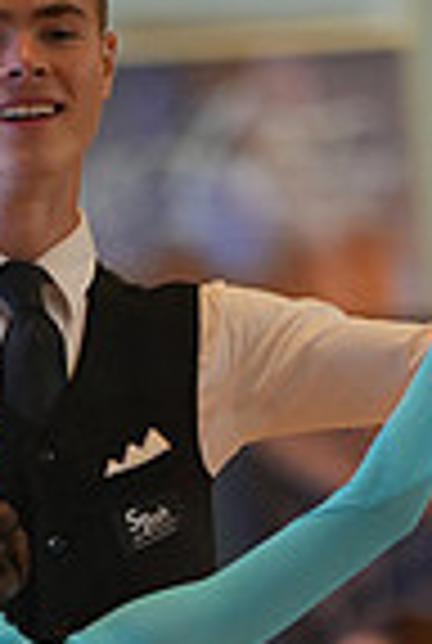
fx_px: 14509
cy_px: 973
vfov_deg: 2.5
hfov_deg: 1.7
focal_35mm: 810
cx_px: -56
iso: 1000
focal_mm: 200
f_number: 2.8
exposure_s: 1/400
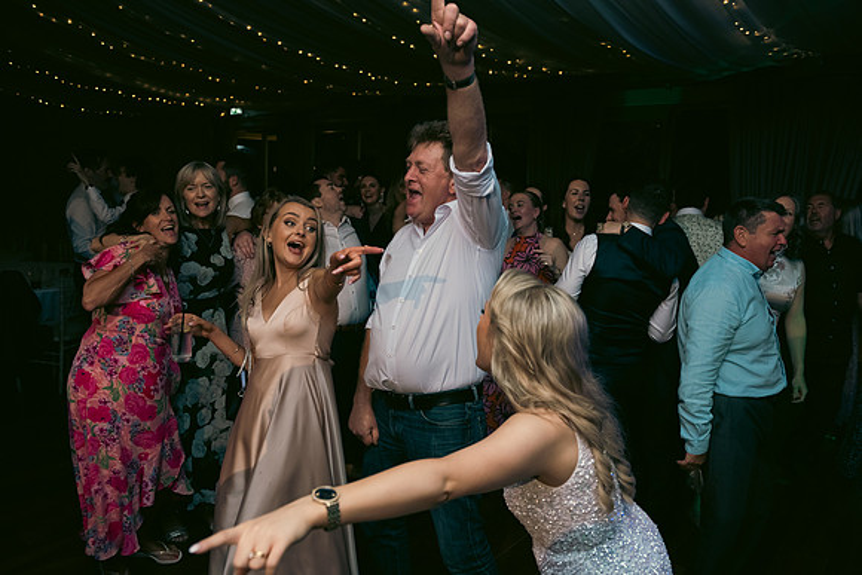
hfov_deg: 69.4
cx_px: 431
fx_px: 623
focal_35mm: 26
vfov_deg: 49.6
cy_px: 288
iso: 800
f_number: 3.5
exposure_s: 1/160
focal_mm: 26
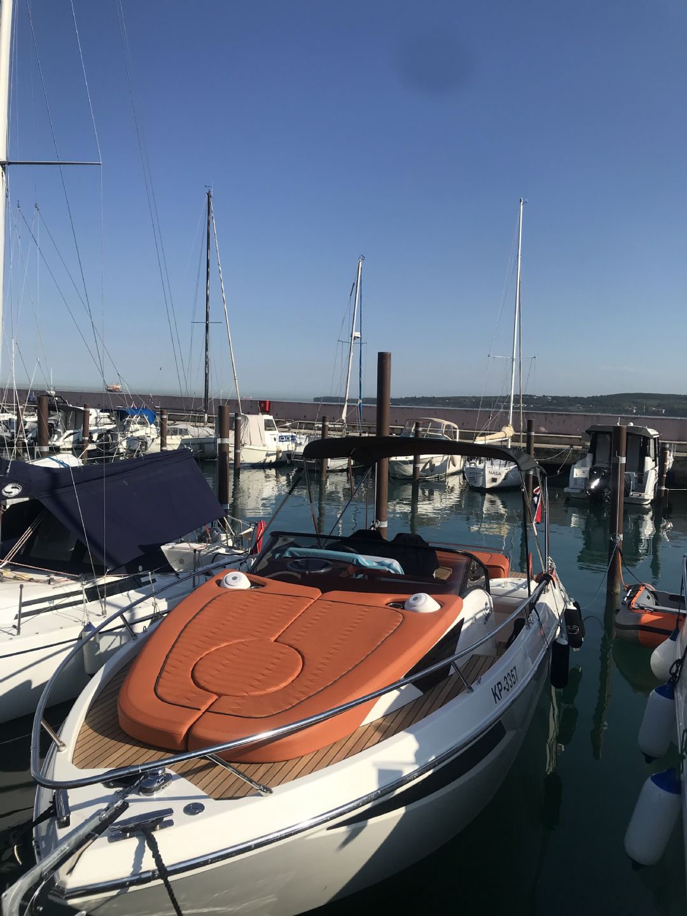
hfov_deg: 49.7
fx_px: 741
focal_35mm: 28
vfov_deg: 63.4
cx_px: 344
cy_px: 458
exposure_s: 1/3195
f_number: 1.8
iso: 20
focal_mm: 3.99
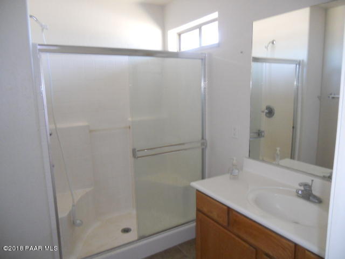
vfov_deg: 51.4
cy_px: 130
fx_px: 269
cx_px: 172
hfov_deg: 65.3
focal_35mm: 27
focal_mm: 4.9
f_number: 3.2
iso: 250
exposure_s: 1/30
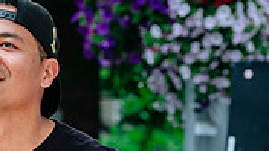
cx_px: 6
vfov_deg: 3.4
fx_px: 2539
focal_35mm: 356
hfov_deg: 6.0
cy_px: 176
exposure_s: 1/640
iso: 200
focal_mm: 68.7
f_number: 4
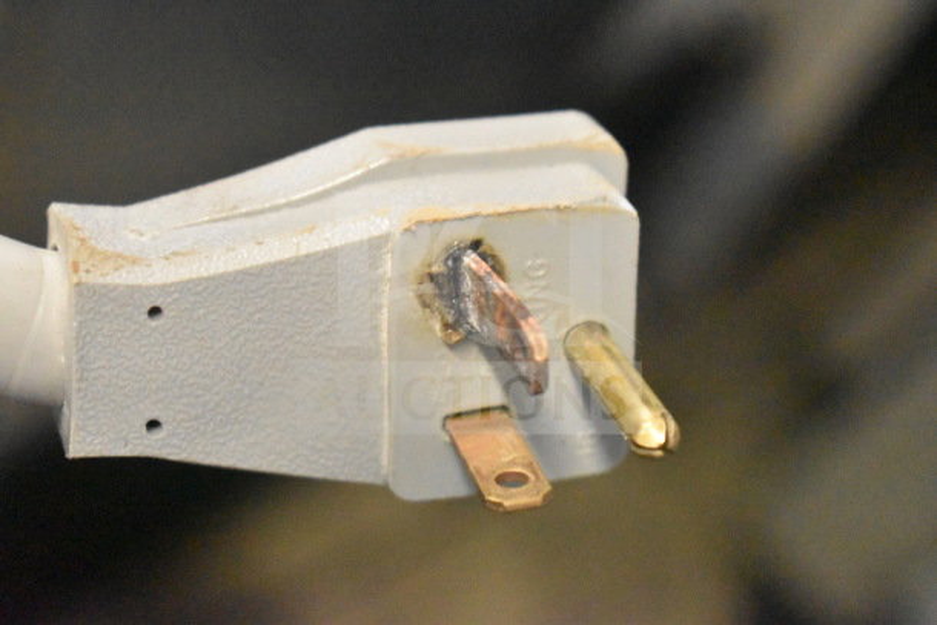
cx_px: 468
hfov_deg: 24.6
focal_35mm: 82
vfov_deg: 16.6
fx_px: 2148
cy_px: 312
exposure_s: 1/100
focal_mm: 55
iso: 18000
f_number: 5.6
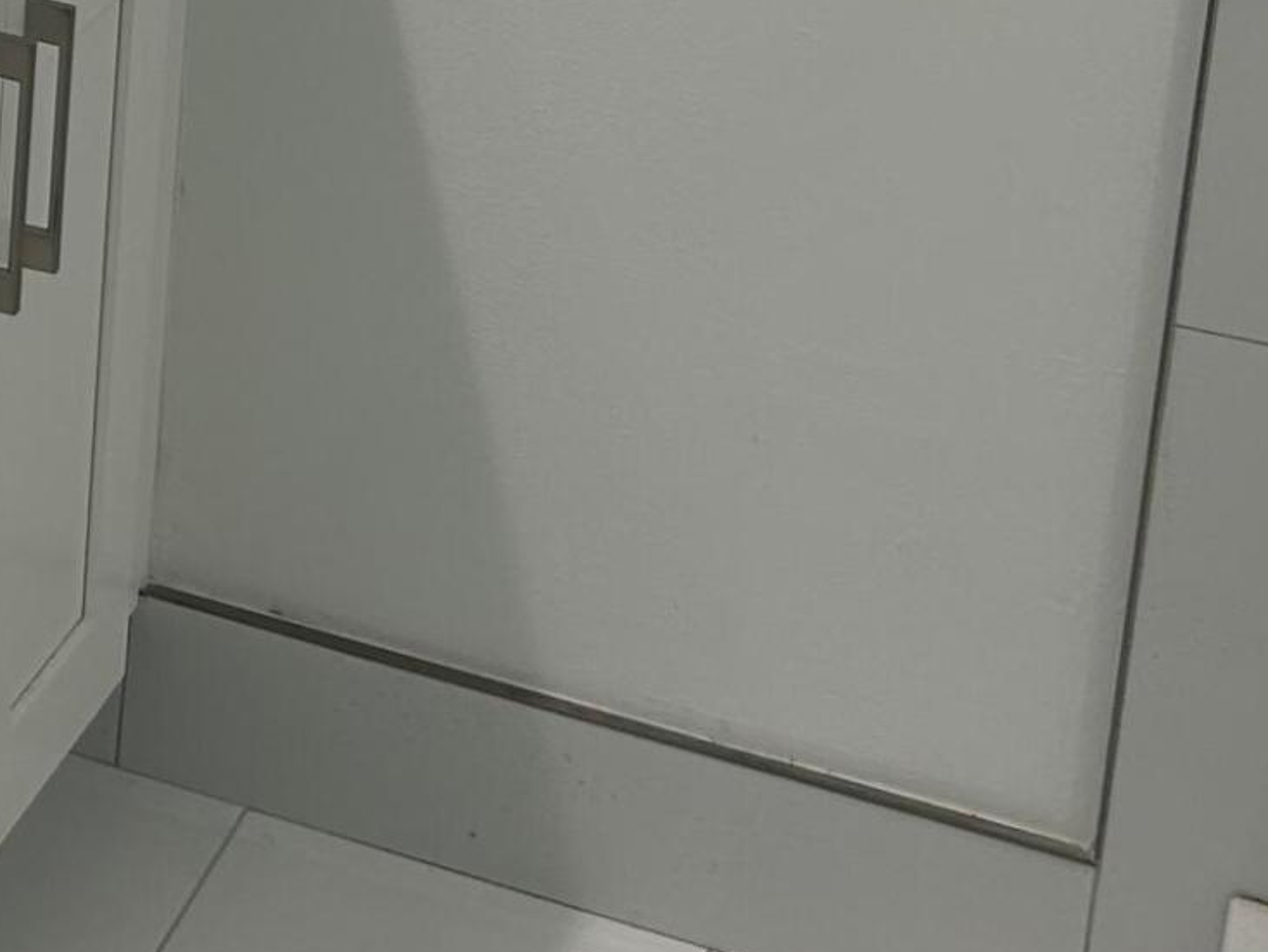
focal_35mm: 102
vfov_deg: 13.7
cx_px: -620
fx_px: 3738
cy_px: -422
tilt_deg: -13.8
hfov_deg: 17.4
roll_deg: -0.7
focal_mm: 5.7
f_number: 1.5
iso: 40
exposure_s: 1/120
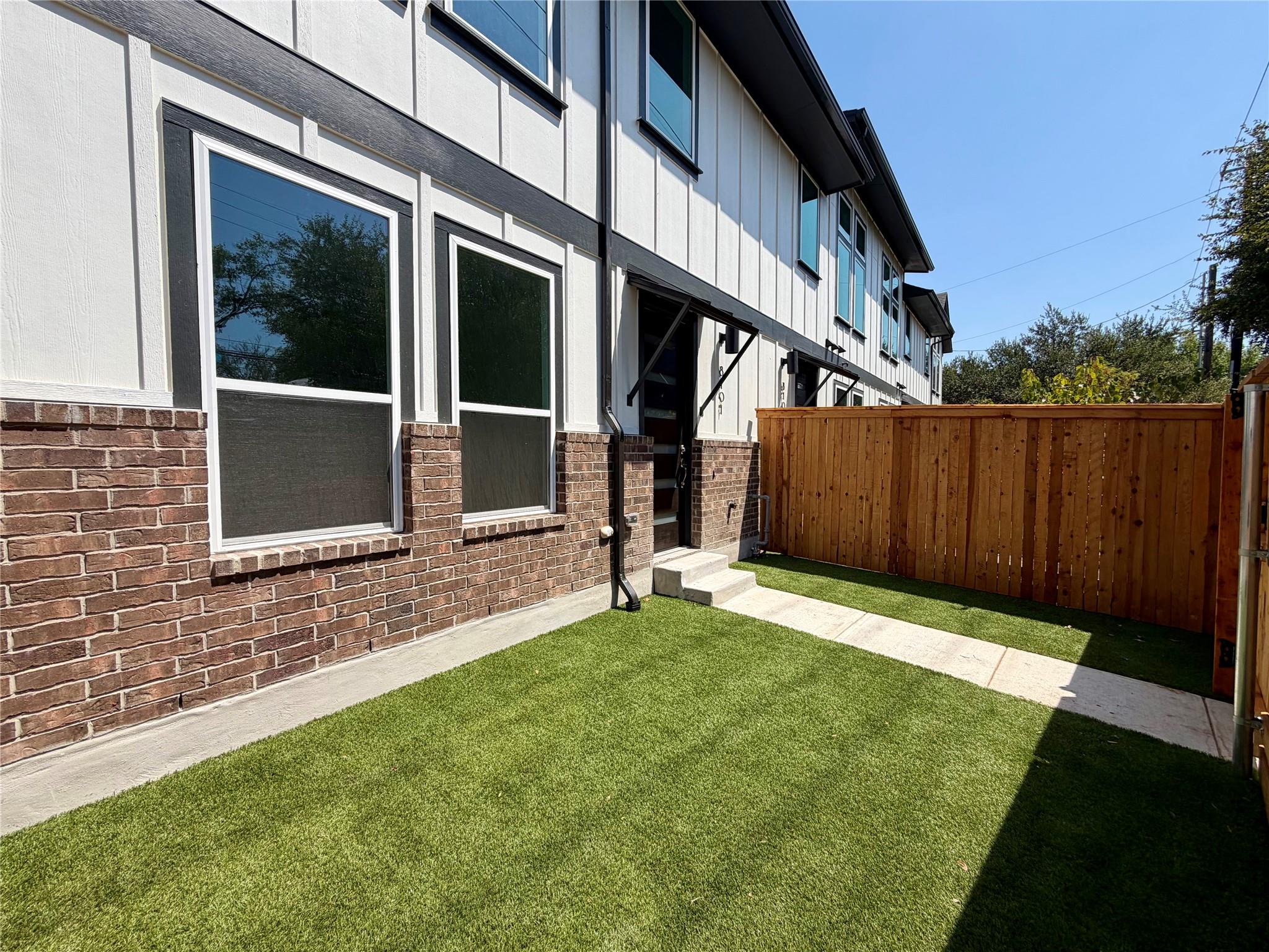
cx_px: 634
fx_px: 513
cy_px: 476
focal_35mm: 14
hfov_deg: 102.1
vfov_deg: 85.7
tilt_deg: -1.1
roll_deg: +0.3
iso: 20
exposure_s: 1/864
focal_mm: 2.22
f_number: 2.2
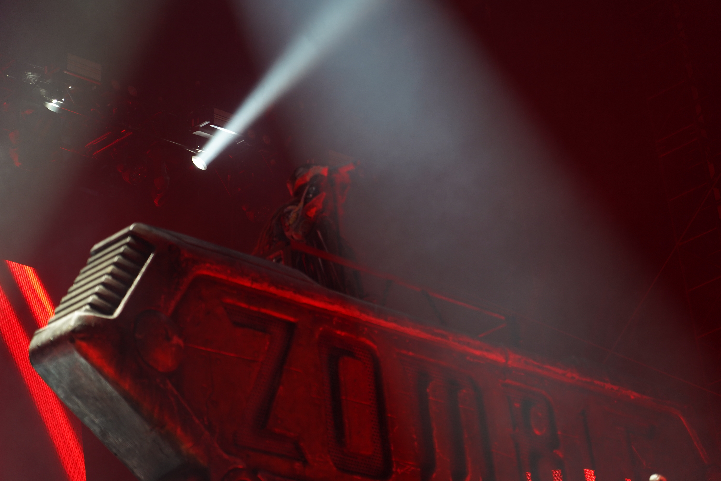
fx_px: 2103
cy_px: 240
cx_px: 360
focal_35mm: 105
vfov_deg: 13.0
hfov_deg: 19.5
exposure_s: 1/125
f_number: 4
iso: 800
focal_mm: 105
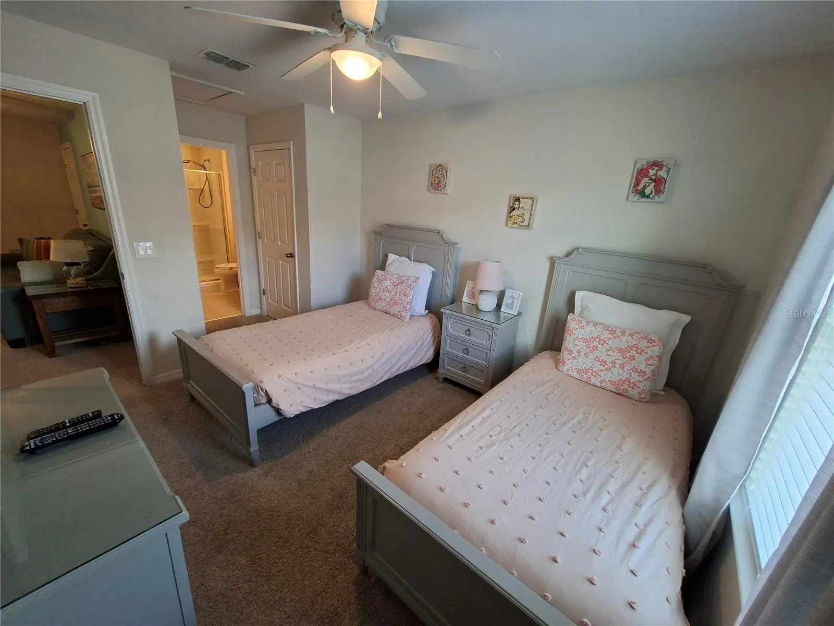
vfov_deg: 89.9
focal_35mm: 13
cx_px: 417
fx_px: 313
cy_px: 313
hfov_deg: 106.2
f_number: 2.2
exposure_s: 1/40
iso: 125
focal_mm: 1.74
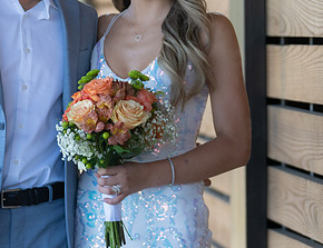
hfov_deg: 7.2
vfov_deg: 5.5
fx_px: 2571
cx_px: 96
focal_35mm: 273
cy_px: 59
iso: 200
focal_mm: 117
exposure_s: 1/320
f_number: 2.8
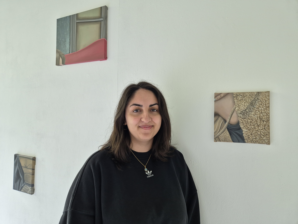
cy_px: 112
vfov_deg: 58.9
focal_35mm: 23
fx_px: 198
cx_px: 149
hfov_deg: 73.9
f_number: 1.8
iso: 200
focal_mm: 5.4
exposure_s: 1/180
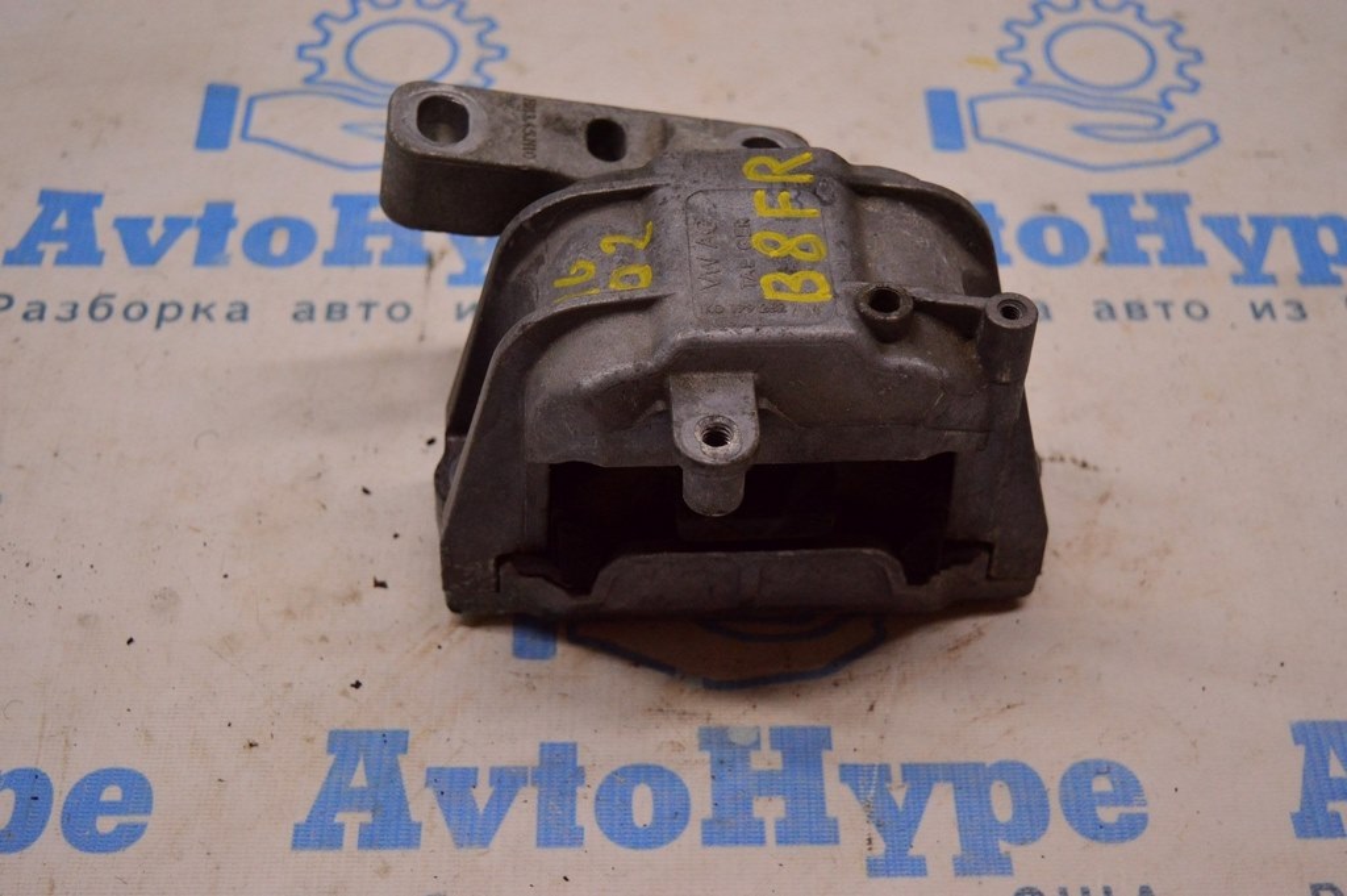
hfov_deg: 38.9
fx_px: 1907
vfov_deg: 26.4
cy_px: 448
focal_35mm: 51
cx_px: 674
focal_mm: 34
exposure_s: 1/400
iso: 1600
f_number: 4.5
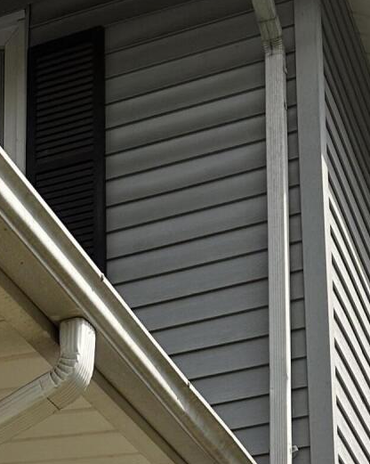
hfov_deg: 17.1
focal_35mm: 90
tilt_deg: +12.3
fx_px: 1233
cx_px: 188
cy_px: 765
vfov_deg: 18.1
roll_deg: -0.5
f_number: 1.78
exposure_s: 1/3861
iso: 80
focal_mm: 6.86
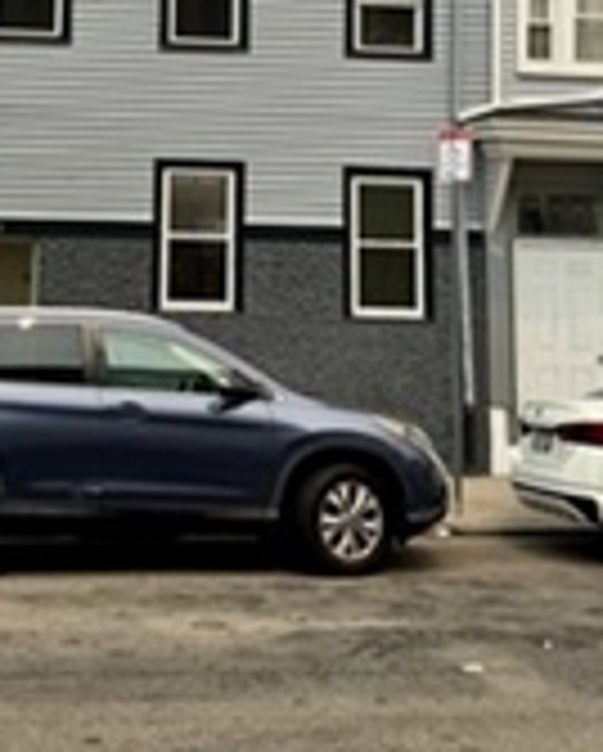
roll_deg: +0.1
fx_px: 1247
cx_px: 166
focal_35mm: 56
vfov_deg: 32.4
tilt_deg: +8.9
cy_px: 128
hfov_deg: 26.9
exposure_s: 1/4608
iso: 80
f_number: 1.78
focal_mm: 6.76
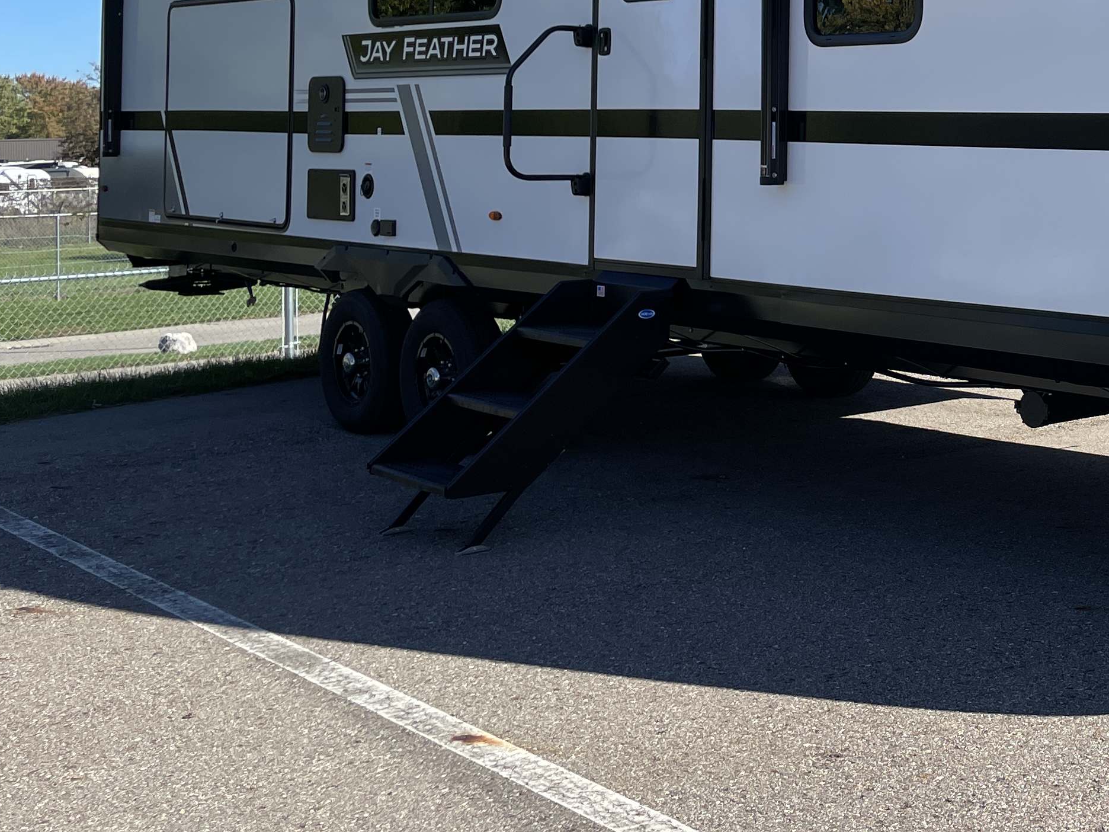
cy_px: 69
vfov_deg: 25.2
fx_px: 1794
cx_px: 1081
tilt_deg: +3.6
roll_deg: +2.9
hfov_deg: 32.0
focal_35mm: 56
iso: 32
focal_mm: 4.2
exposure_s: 1/2132
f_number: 1.6
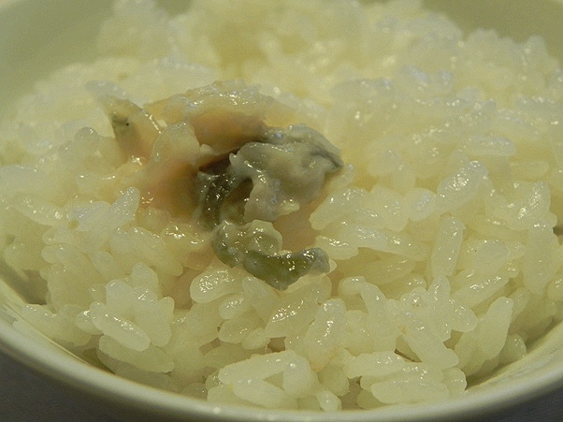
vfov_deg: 28.0
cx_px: 282
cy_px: 211
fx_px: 845
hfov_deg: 36.8
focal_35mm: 52
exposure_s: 1/30
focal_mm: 9.2
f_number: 3.5
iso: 225
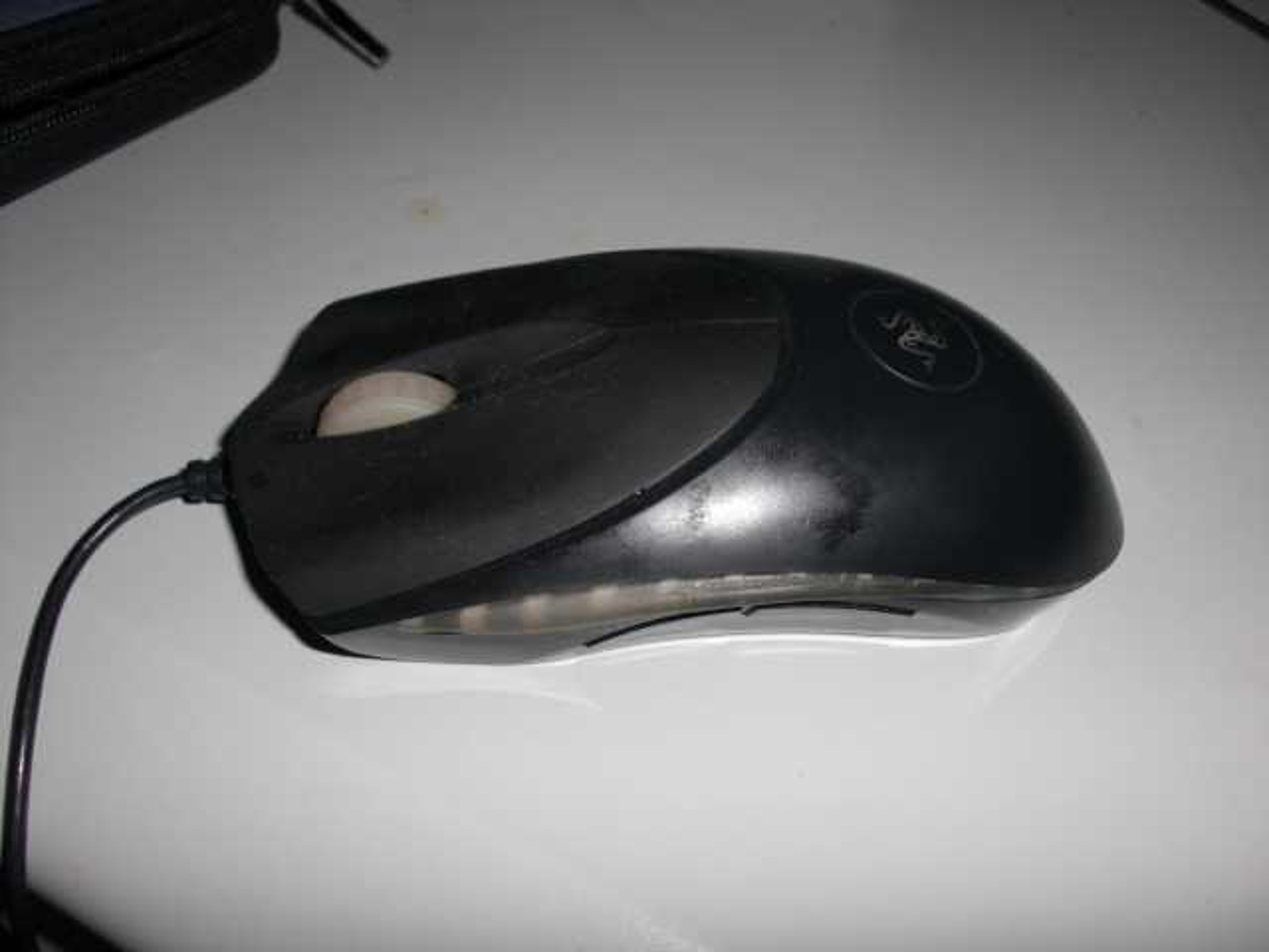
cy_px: 476
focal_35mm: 36
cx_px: 634
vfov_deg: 39.7
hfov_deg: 51.4
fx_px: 1320
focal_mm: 6.3
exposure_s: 1/60
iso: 50
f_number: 7.9
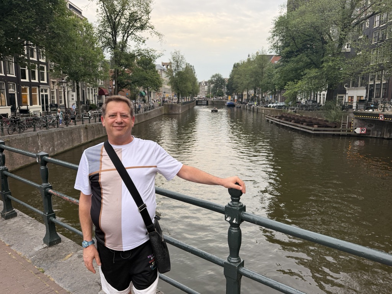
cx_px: 196
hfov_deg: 71.6
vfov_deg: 56.8
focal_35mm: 24
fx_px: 272
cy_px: 147
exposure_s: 1/178
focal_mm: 6.76
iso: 100
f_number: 1.78
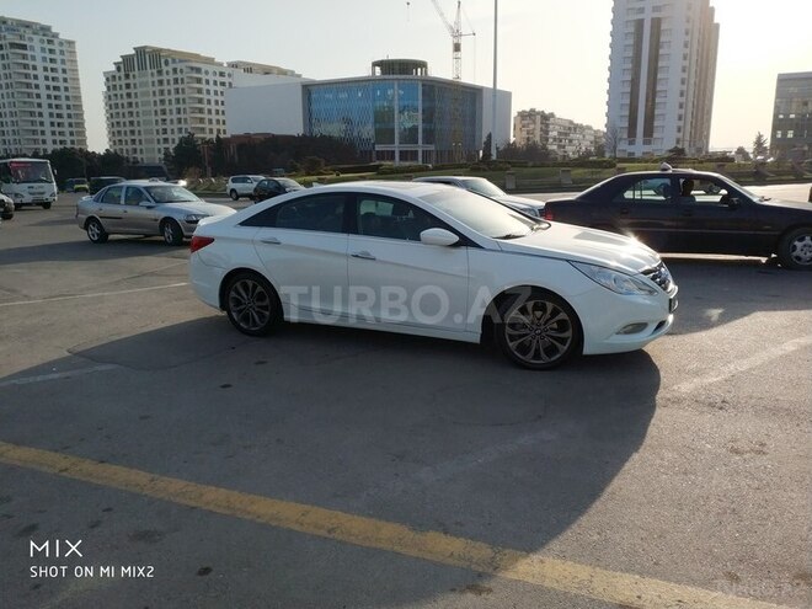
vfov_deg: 44.2
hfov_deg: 56.8
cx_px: 406
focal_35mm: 32
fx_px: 751
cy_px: 304
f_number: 2
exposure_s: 1/2880
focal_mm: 4.5
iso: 277
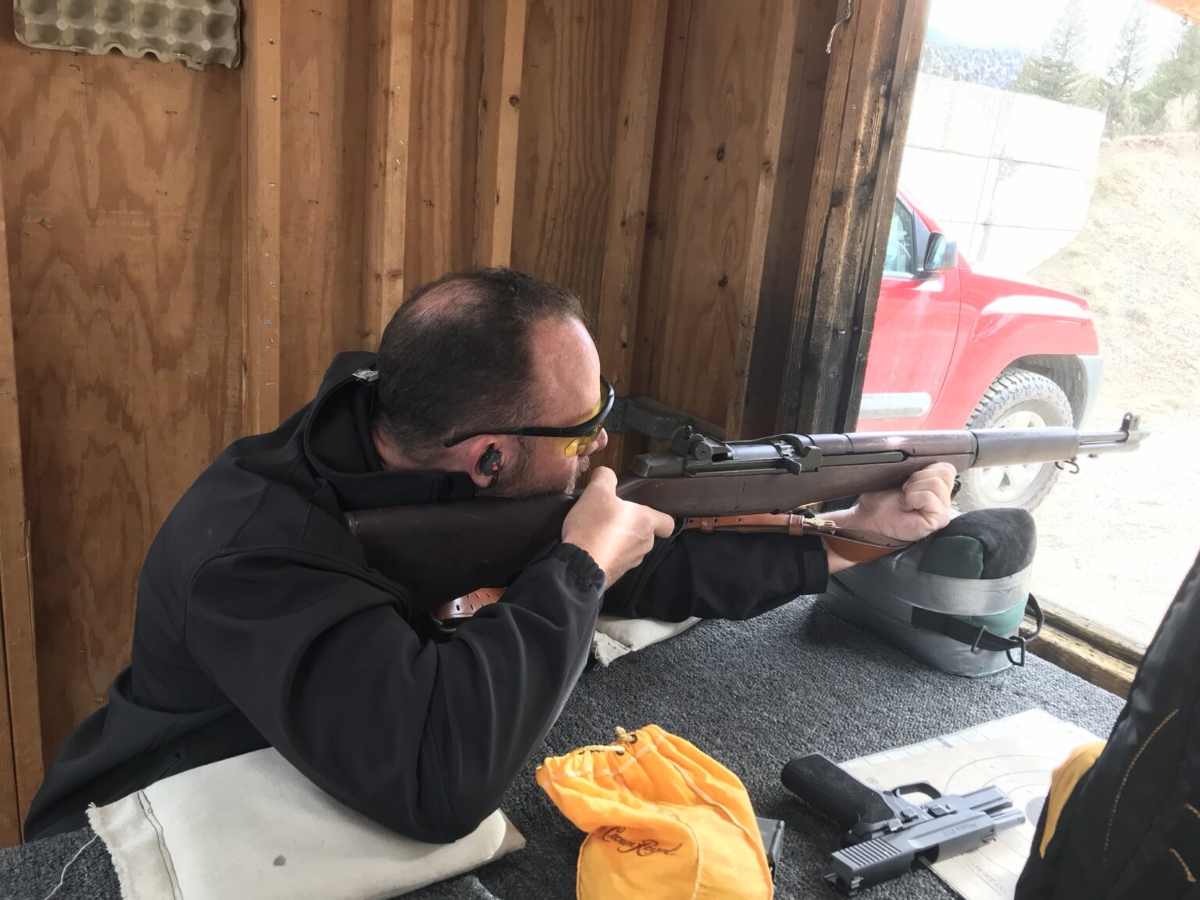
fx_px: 971
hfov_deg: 63.4
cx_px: 600
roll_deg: -4.7
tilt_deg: -16.2
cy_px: 450
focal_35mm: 28
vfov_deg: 49.7
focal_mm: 3.99
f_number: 1.8
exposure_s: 1/120
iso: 40
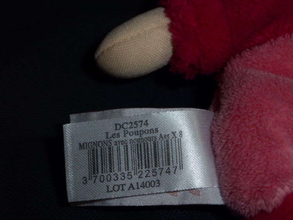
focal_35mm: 74
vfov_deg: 19.9
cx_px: 146
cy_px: 110
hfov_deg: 26.3
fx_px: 626
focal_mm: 12.5
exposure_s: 1/60
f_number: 5
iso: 100
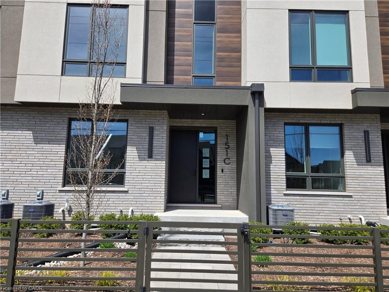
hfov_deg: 73.9
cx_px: 194
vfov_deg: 58.9
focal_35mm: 23
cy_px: 146
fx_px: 258
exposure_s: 1/1505
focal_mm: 5.4
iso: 25
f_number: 1.8
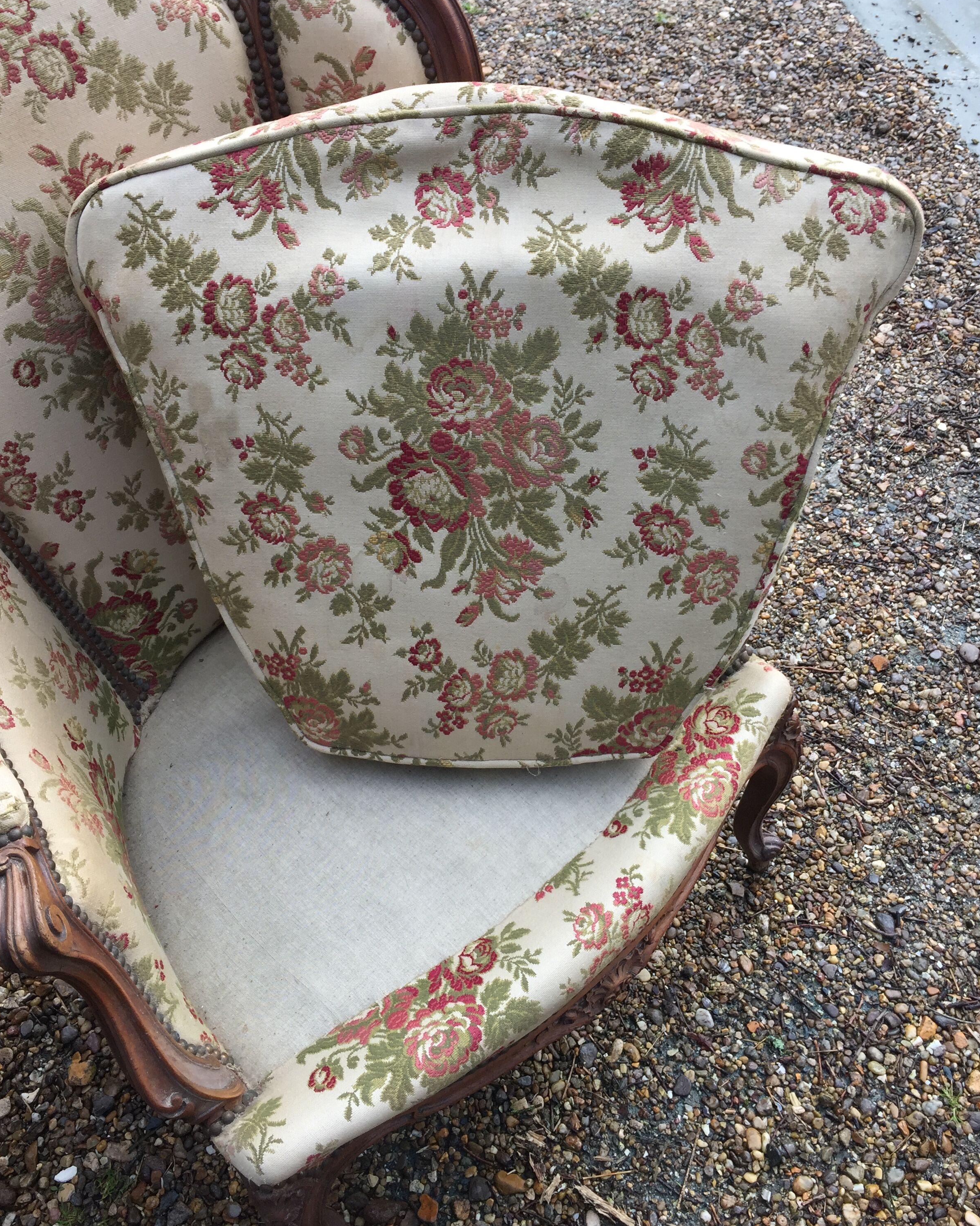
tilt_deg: -52.4
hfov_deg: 47.1
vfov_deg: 57.1
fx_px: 1124
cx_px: 502
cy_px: 580
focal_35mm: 31
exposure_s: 1/249
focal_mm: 4.15
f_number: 2.2
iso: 32
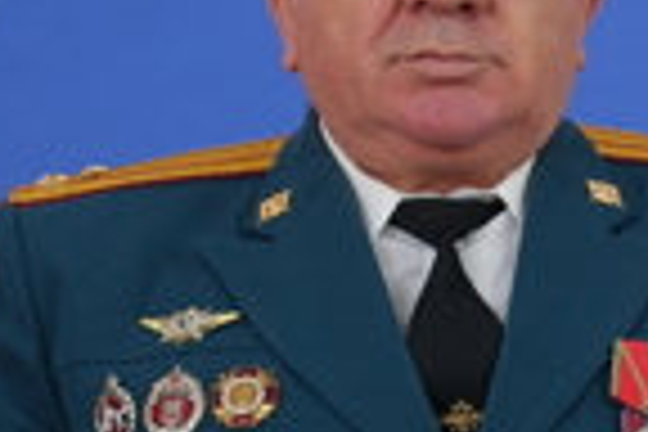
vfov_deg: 5.0
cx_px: 868
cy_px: 585
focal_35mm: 276
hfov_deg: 7.4
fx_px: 4968
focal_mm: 35
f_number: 2
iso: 400
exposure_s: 1/160
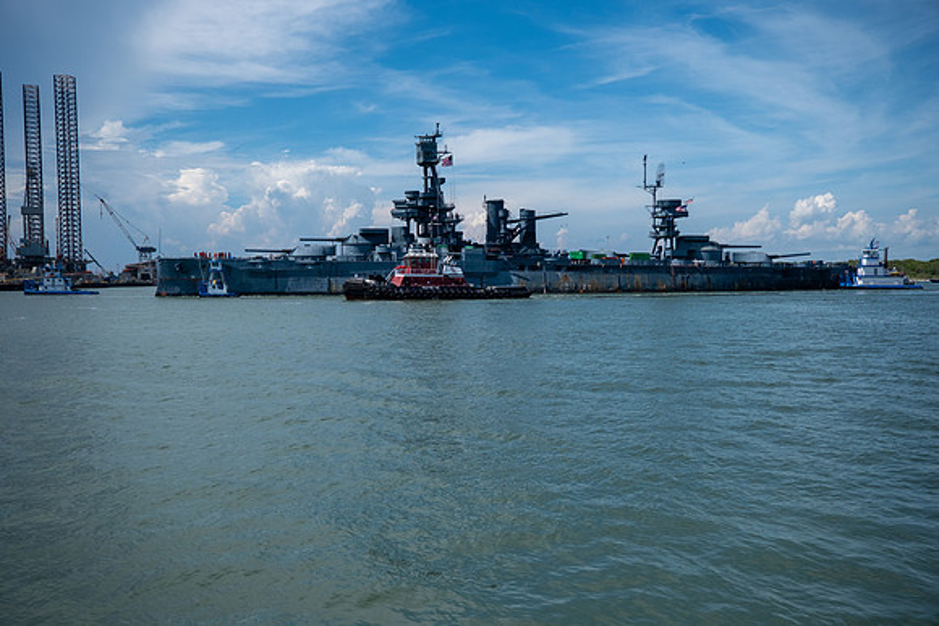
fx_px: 913
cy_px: 313
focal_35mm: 35
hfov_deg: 54.4
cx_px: 470
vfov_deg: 37.9
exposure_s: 1/3200
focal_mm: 23.5
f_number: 4
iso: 160
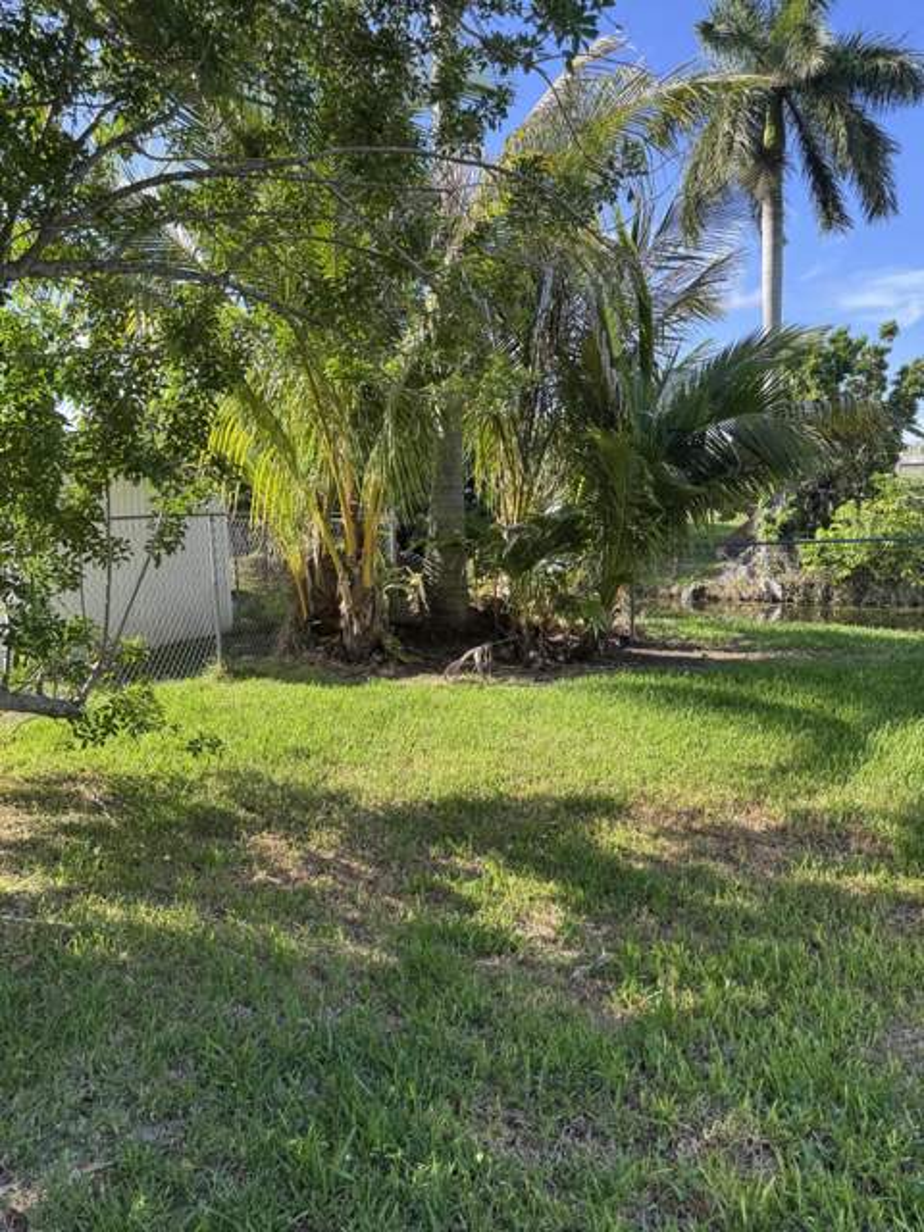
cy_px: 616
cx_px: 462
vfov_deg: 71.6
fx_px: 854
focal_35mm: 24
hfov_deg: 56.8
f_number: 1.78
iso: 80
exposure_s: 1/832
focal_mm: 6.76
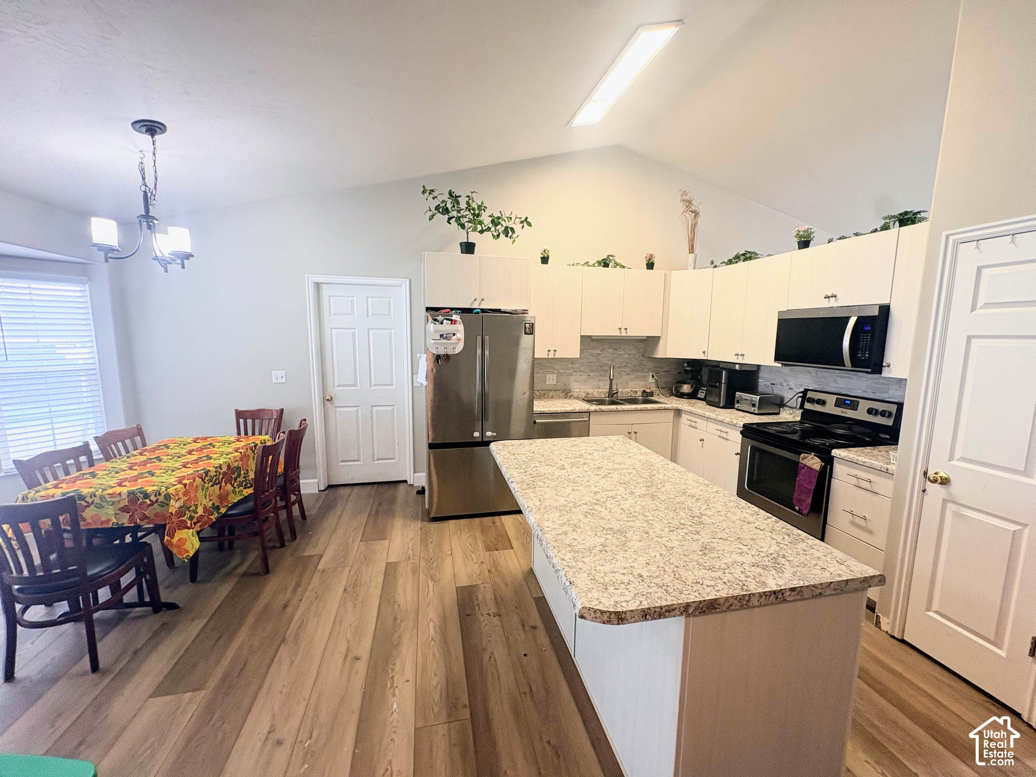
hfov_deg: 102.1
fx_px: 419
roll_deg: -0.5
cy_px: 388
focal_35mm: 14
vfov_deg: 85.7
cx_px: 518
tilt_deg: -7.7
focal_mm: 2.22
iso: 200
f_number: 2.2
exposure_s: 1/60
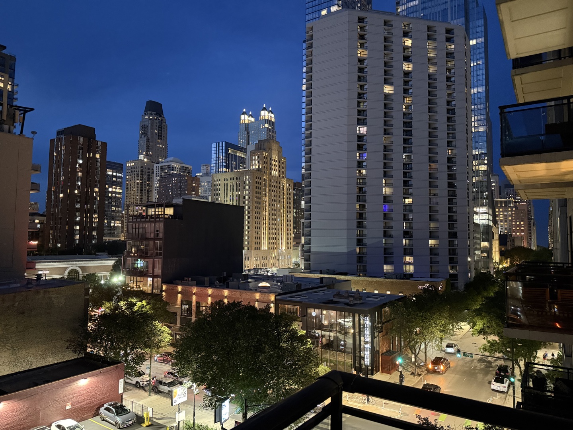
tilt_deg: +4.0
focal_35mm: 24
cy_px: 215
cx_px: 286
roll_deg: -0.5
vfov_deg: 56.8
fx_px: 397
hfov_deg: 71.6
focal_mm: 6.76
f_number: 1.78
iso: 1600
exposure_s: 1/20
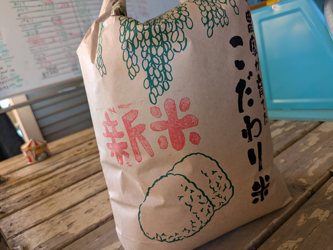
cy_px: 125
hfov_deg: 69.4
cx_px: 166
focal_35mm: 25
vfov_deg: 54.9
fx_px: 241
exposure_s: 1/33.3
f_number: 1.89
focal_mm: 5.43
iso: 55
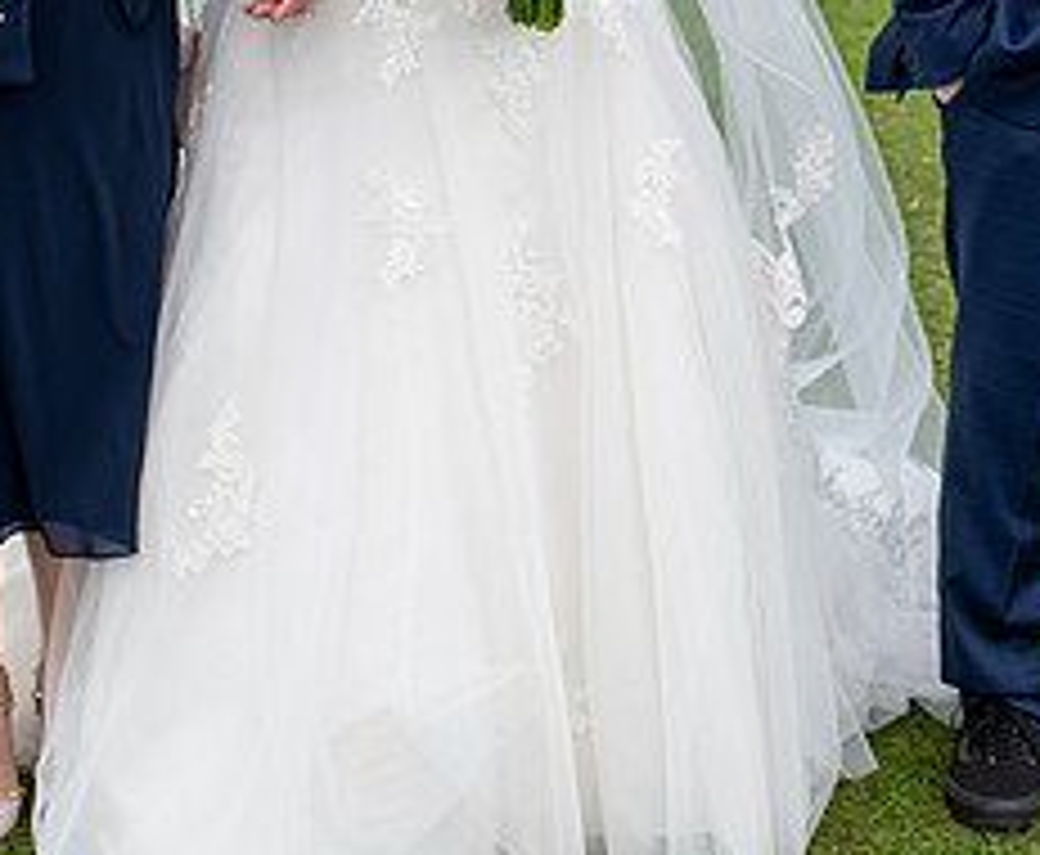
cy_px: 68
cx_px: 779
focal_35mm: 122
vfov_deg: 12.7
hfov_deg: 15.5
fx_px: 3797
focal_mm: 35
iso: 100
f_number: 2.8
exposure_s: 1/200
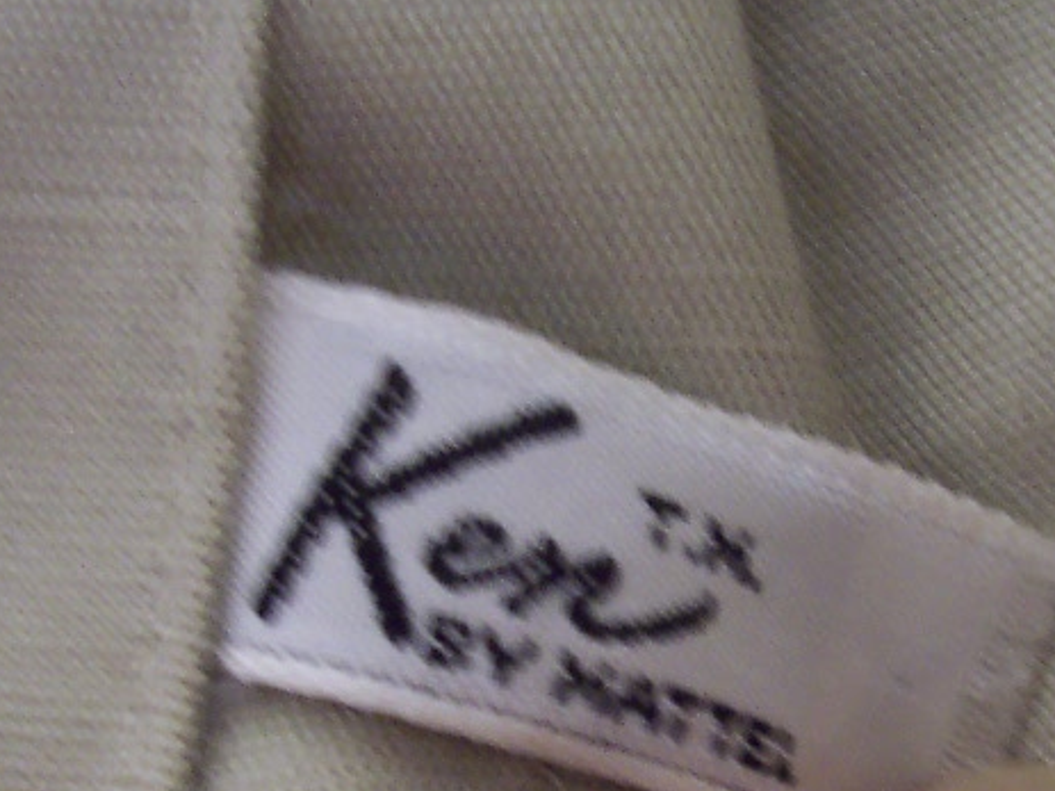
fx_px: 2925
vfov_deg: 15.2
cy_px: 711
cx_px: 679
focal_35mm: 96
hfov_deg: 20.4
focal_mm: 5.6
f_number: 2.8
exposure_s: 1/30
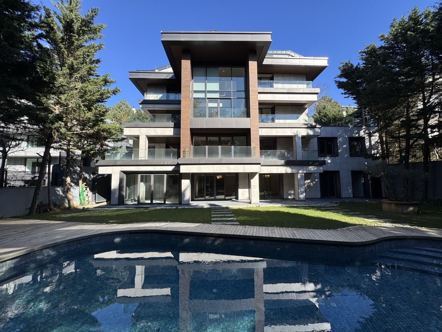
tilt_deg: +4.9
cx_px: 221
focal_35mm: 14
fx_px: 179
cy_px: 166
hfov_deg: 102.1
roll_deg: +0.7
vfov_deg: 85.7
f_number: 2.2
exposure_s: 1/749
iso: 40
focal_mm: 2.22
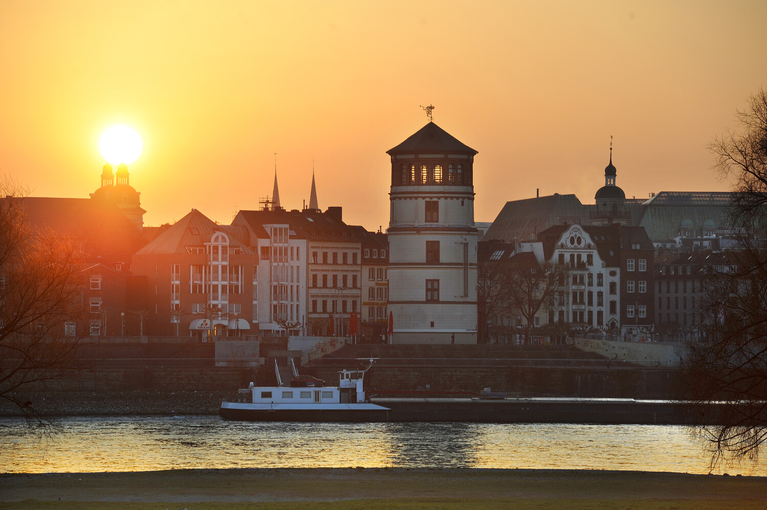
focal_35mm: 200
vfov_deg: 6.9
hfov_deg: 10.3
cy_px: 255
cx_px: 384
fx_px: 4258
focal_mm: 200
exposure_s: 1/400
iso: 320
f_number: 9
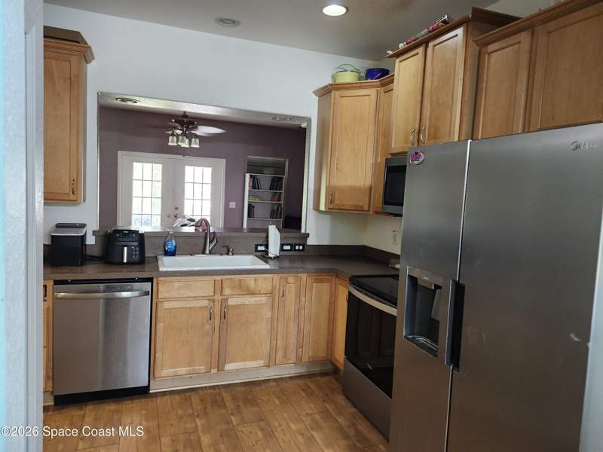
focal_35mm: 23
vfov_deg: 58.9
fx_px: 401
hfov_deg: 73.9
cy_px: 226
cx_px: 302
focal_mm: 5.54
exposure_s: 1/60
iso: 800
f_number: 1.8
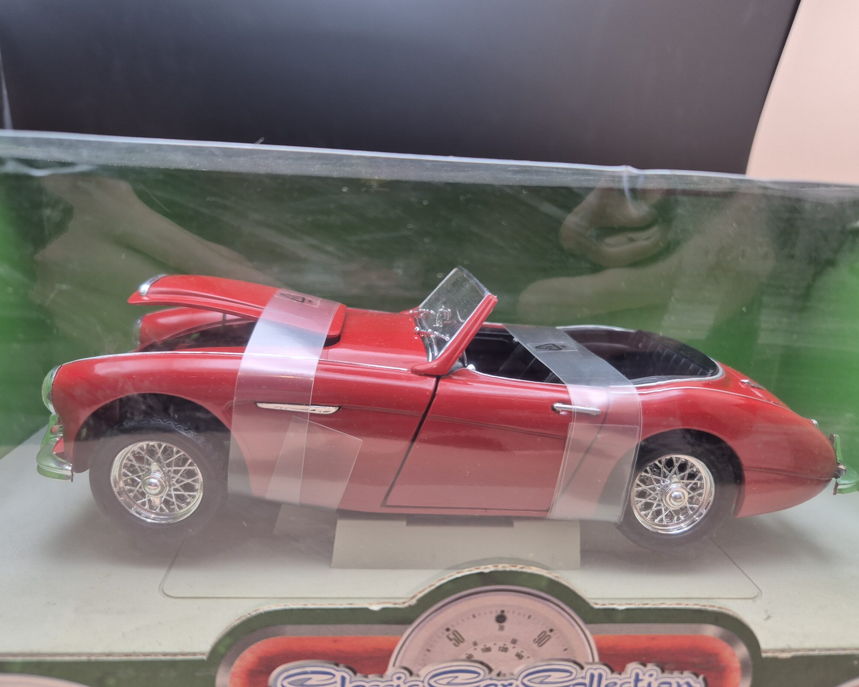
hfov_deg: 68.1
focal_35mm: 25
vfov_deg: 56.8
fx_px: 636
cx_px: 414
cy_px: 342
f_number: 1.8
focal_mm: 5.4
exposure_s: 1/51
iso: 64
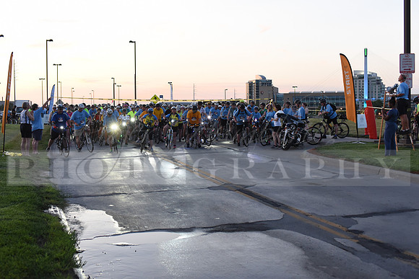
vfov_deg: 27.0
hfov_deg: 39.6
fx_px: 582
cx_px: 210
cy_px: 140
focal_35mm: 50
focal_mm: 50
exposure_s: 1/400
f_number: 3.2
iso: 2500
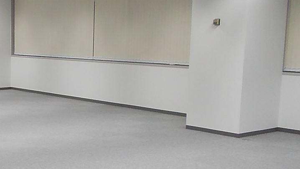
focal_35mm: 68
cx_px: -13
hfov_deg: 28.7
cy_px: 128
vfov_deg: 17.6
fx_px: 541
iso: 80
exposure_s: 1/40
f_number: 2.7
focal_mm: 4
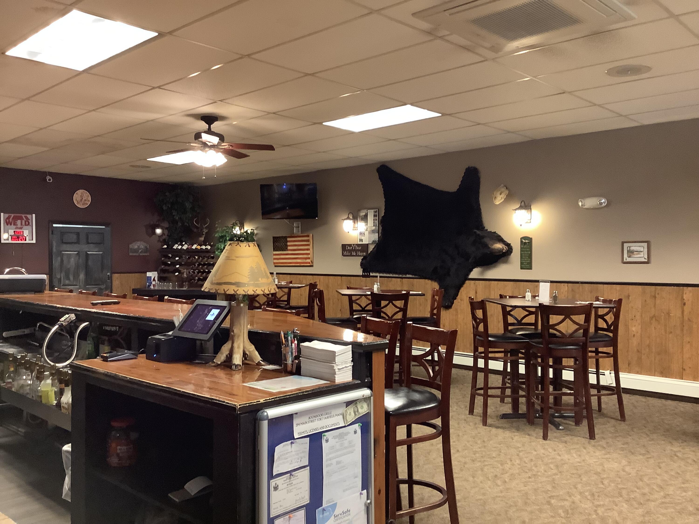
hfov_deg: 58.4
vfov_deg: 45.4
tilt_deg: -0.3
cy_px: 262
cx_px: 350
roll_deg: -0.7
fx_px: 626
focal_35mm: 31
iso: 320
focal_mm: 3.3
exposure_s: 1/33
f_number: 2.4
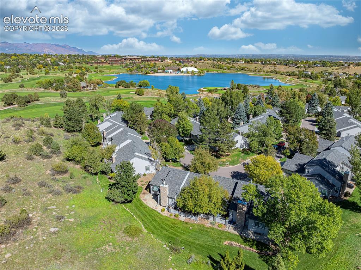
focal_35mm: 24
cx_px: 180
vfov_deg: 56.7
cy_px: 135
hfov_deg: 71.6
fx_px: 250
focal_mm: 12.3
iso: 100
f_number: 2.8
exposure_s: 1/160
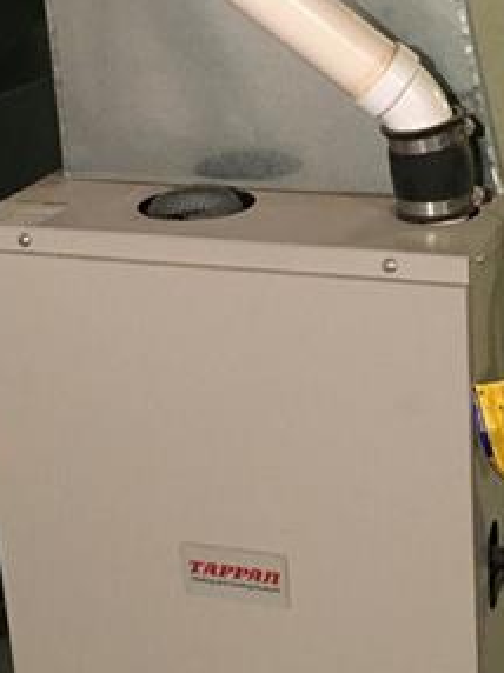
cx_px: 318
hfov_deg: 18.8
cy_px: 259
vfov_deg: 25.0
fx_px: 1516
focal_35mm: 78
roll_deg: +3.4
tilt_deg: -19.1
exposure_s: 1/15
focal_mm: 4.15
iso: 320
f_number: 2.2
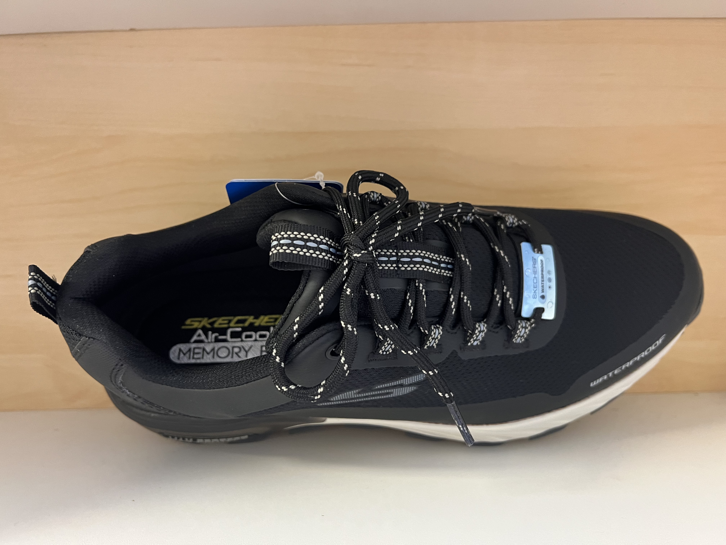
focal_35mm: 26
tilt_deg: -10.9
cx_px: 363
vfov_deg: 53.1
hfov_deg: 67.3
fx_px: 545
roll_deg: +0.8
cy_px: 272
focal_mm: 5.7
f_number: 1.5
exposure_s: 1/50
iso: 500
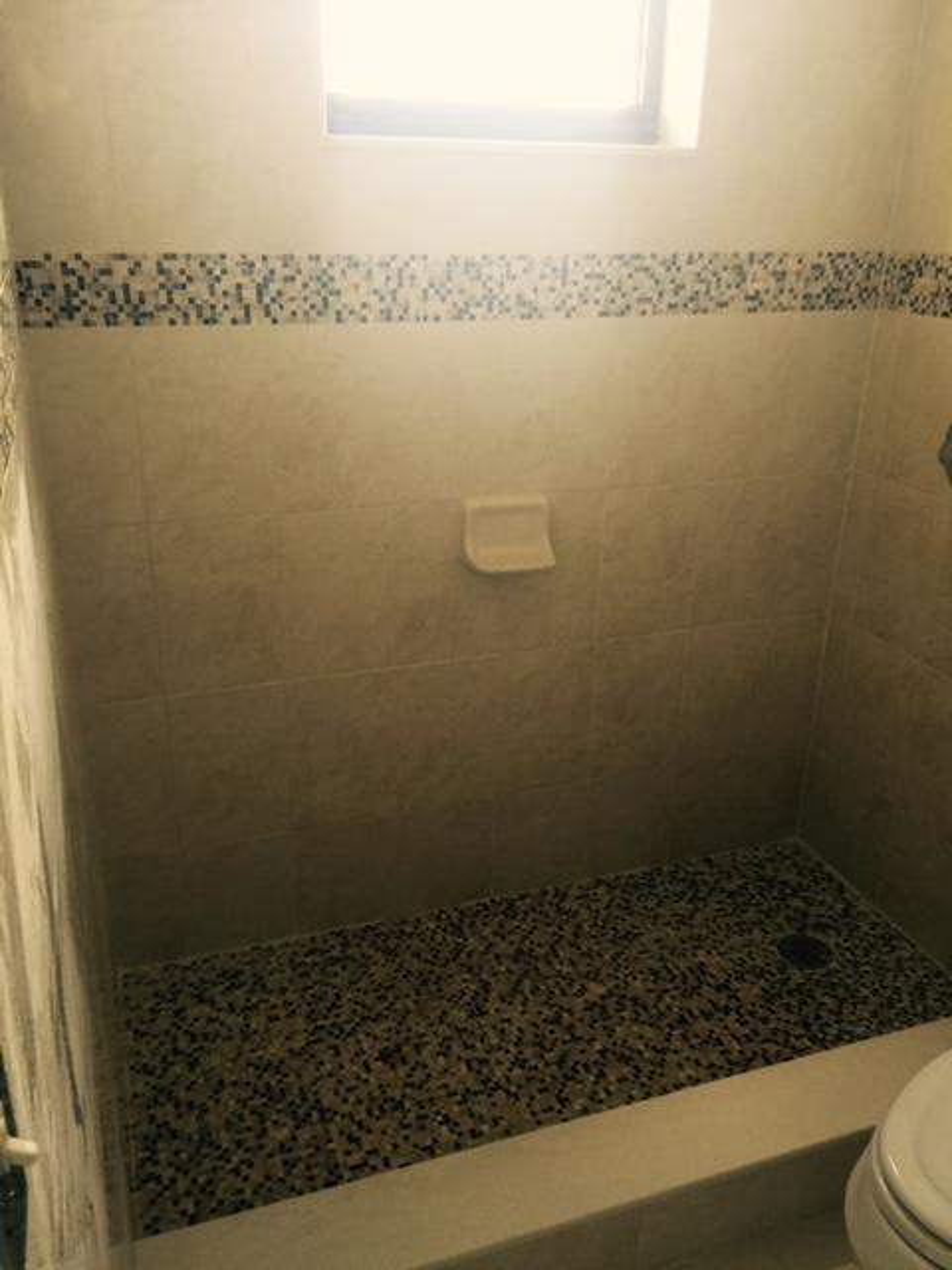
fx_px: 1063
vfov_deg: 61.7
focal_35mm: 29
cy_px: 635
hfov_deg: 48.2
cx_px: 476
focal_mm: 4.15
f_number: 2.2
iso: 32
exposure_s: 1/15
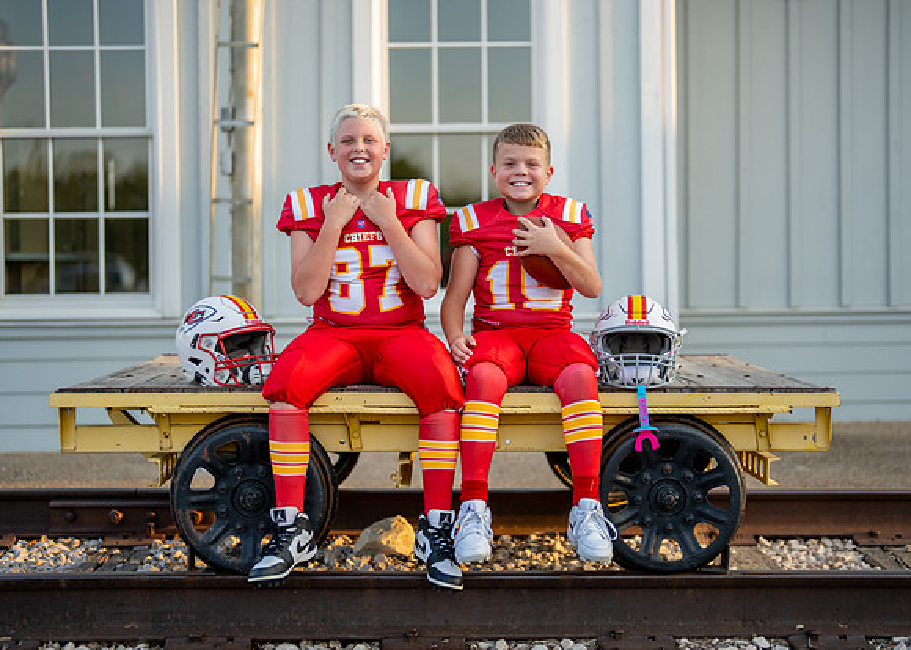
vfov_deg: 24.7
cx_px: 472
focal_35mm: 57
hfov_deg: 34.2
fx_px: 1482
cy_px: 302
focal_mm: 50
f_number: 1.2
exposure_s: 1/3200
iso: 200
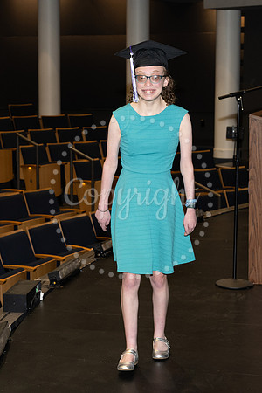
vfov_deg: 24.0
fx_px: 923
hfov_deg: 16.1
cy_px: 202
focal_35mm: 85
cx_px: 89
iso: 1000
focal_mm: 47
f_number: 5
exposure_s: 1/125
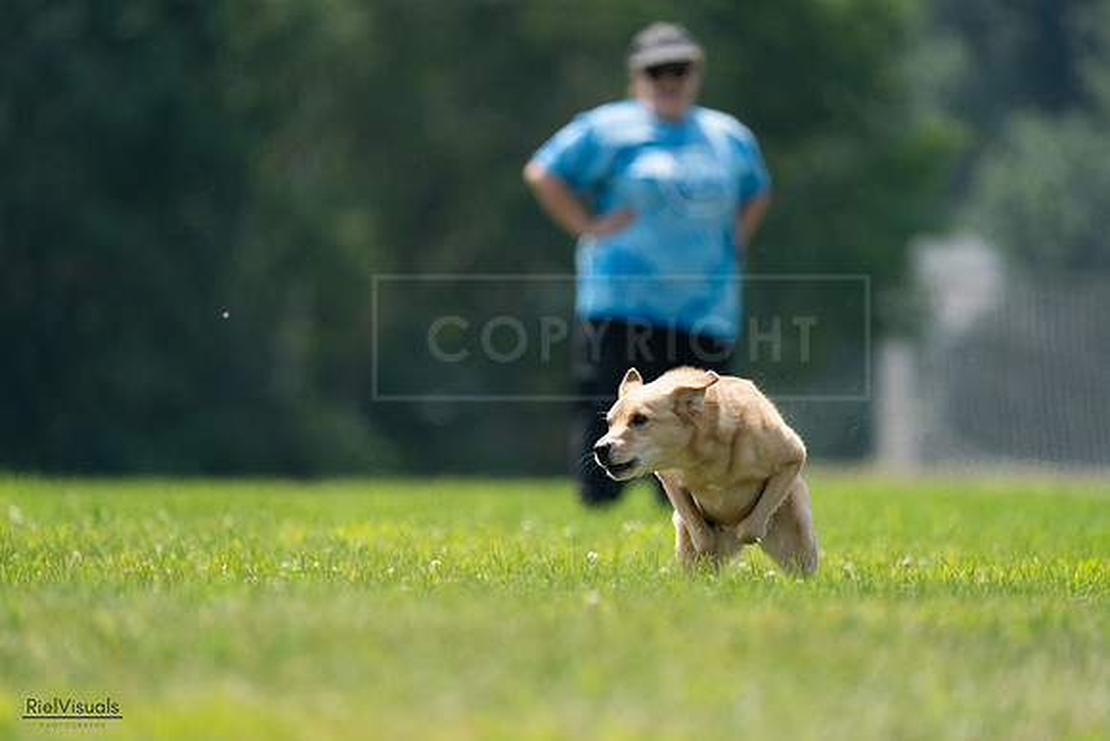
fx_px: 17739
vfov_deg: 2.4
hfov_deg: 3.6
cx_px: 535
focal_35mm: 575
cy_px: 370
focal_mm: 541
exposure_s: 1/4000
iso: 1600
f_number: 6.3
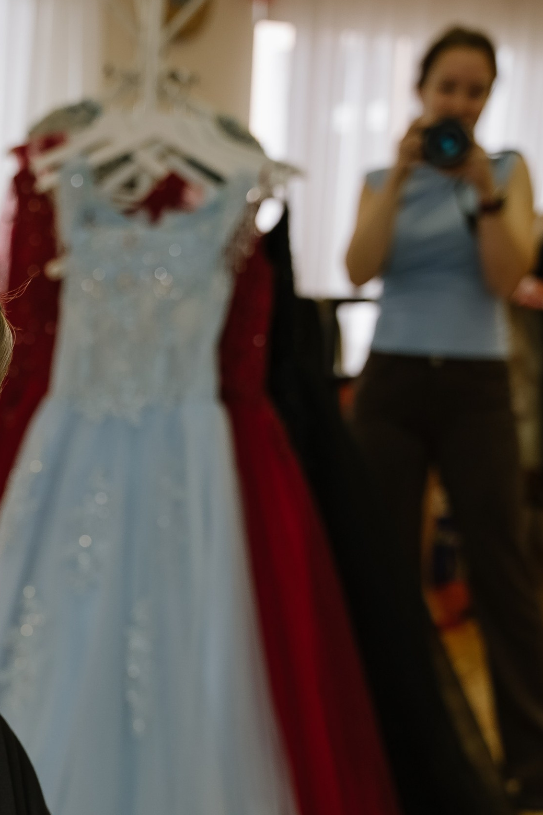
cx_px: -96
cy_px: 714
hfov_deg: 15.9
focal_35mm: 83
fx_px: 1878
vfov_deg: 23.9
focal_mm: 33.7
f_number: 3.5
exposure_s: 1/160
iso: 400
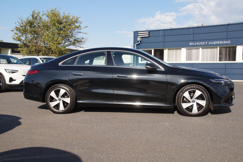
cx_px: 122
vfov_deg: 31.9
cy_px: 81
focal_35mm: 42
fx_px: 283
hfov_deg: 46.4
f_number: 8
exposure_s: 1/250
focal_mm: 28
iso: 100
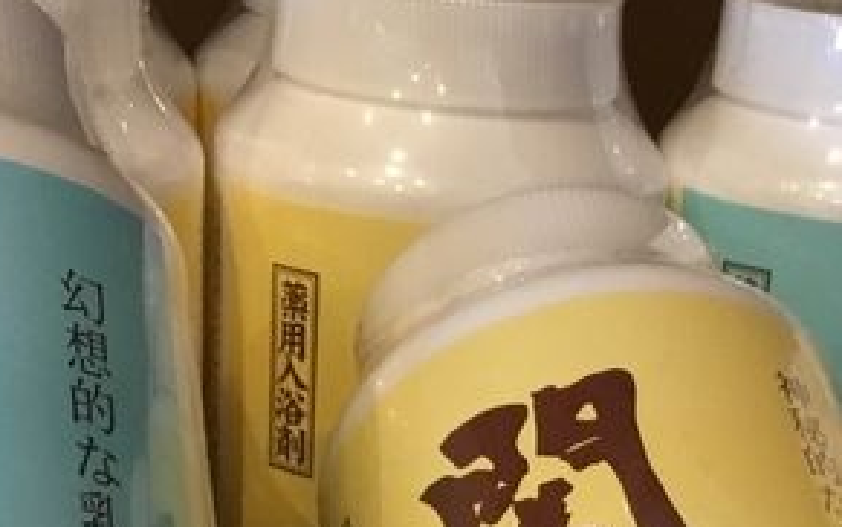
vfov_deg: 13.8
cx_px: 638
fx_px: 2112
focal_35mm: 92
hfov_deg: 22.3
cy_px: 644
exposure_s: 1/30
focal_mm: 3.3
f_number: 2.4
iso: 160
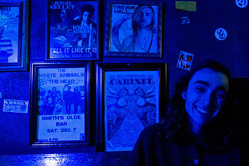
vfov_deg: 52.7
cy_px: 102
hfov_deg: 66.6
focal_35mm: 24
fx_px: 166
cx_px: 201
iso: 2000
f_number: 2.8
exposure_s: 1/125
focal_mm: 14
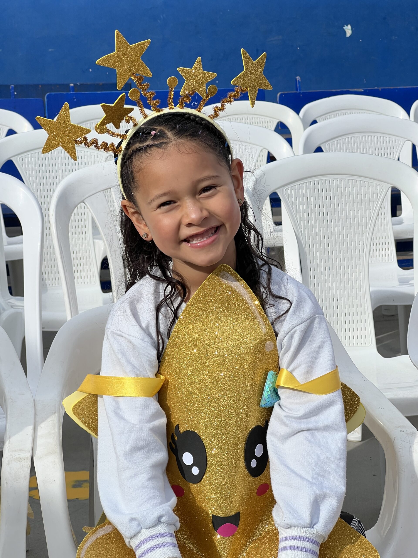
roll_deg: +1.4
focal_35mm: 77
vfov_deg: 25.3
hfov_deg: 19.1
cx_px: 209
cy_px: 279
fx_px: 1240
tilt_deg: -10.9
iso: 32
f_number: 2.8
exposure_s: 1/747
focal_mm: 9
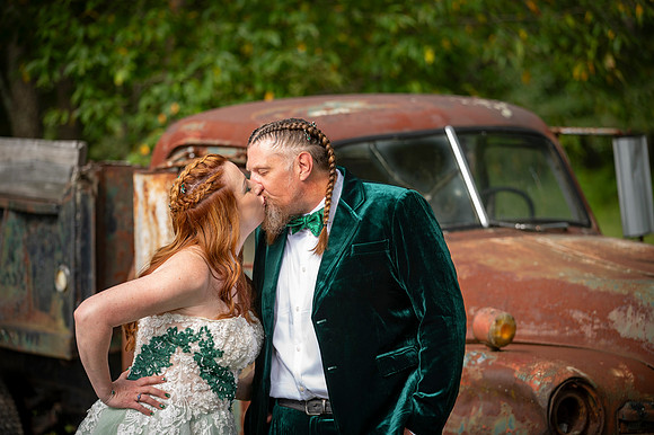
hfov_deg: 15.7
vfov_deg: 10.5
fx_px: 2366
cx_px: 327
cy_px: 218
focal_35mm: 130
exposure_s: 1/125
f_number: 3.2
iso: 64
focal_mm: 130
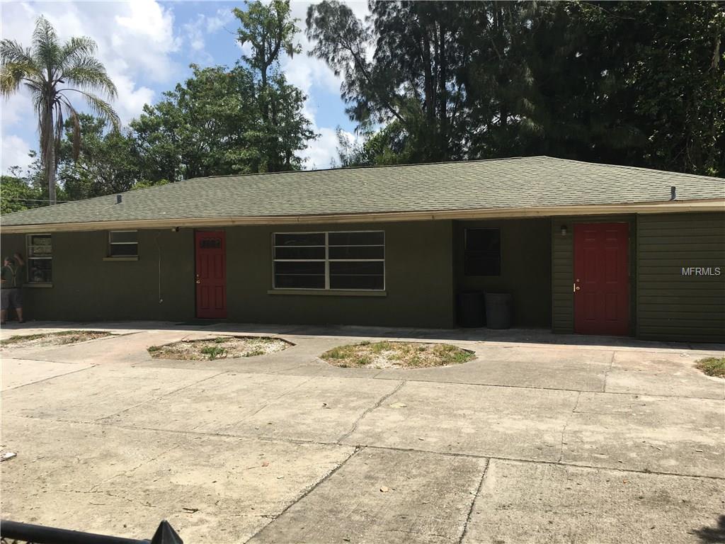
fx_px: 607
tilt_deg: -1.4
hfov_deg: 61.7
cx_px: 362
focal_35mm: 29
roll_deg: +0.4
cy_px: 272
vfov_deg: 48.2
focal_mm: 4.15
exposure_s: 1/1451
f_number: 2.2
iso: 25
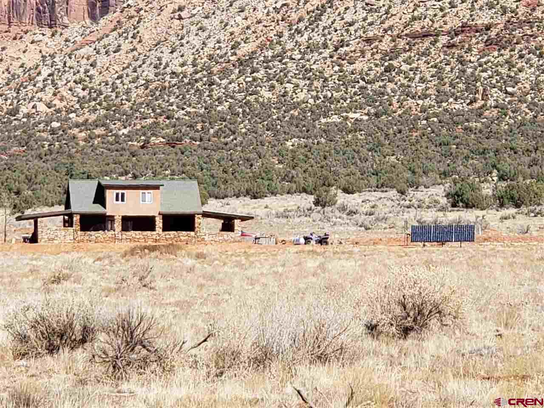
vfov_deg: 28.0
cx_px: 272
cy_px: 204
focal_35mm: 52
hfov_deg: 36.8
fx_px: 817
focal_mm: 6
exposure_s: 1/622
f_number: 2.4
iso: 32
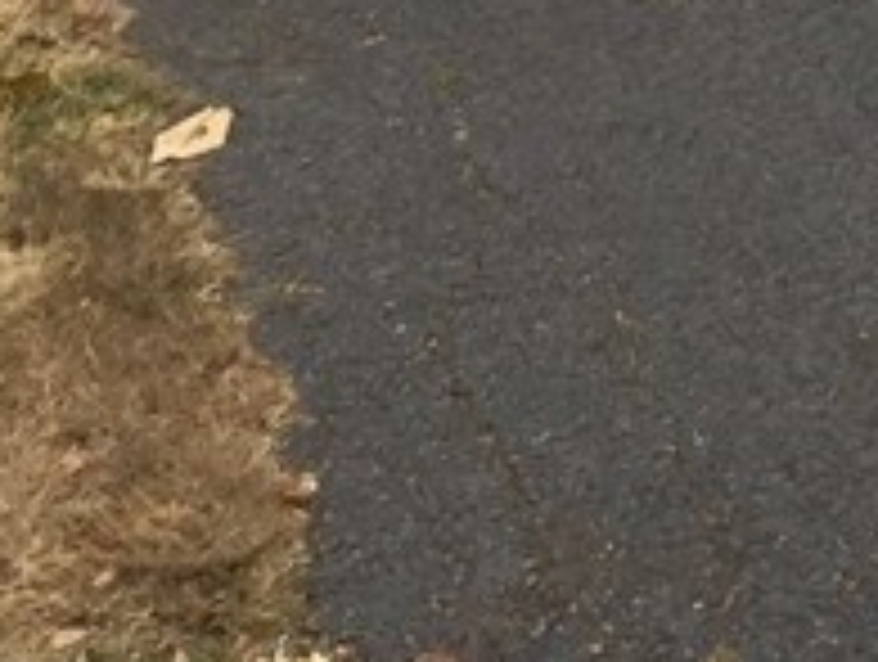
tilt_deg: -1.8
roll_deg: +0.3
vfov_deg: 8.8
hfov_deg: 11.9
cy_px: -964
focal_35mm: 152
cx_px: 1630
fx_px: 3862
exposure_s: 1/648
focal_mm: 4.15
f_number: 2.2
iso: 32
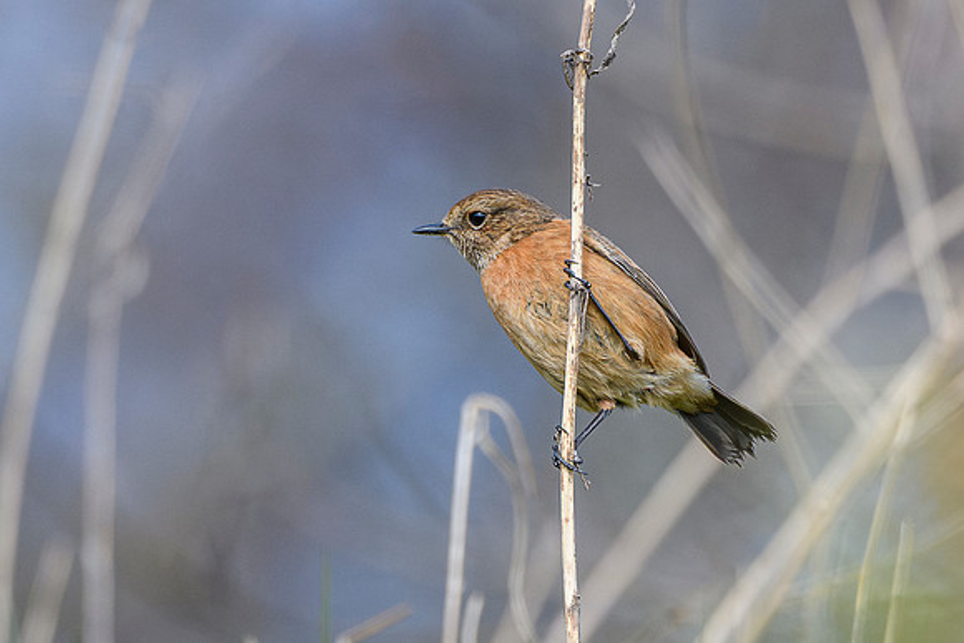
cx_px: 576
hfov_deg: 1.7
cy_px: 193
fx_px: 31753
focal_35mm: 1186
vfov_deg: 1.2
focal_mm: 400
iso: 640
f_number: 6.3
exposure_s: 1/1600
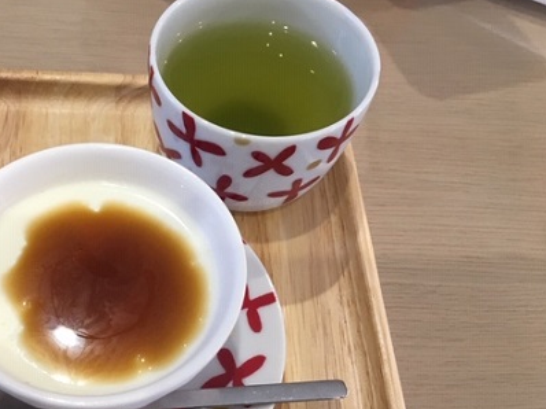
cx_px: 159
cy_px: 261
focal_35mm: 42
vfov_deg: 34.1
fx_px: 662
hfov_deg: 43.8
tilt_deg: -59.1
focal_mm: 4.15
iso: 40
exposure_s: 1/30
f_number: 2.2
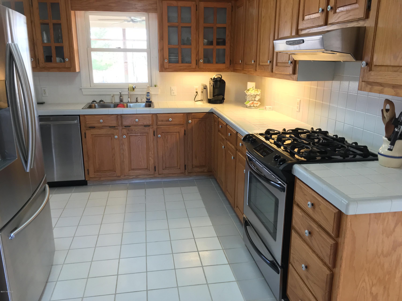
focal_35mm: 29
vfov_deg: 48.2
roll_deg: +0.0
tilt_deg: -16.0
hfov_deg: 61.7
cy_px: 150
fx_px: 337
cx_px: 201
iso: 125
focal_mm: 4.15
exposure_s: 1/30
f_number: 2.2
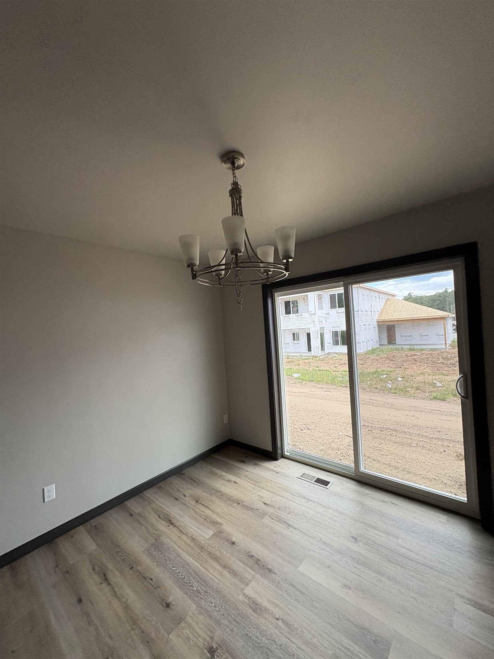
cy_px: 330
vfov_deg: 102.1
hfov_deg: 85.7
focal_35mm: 14
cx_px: 247
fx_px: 266
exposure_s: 1/269
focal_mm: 2.22
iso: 40
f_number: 2.2
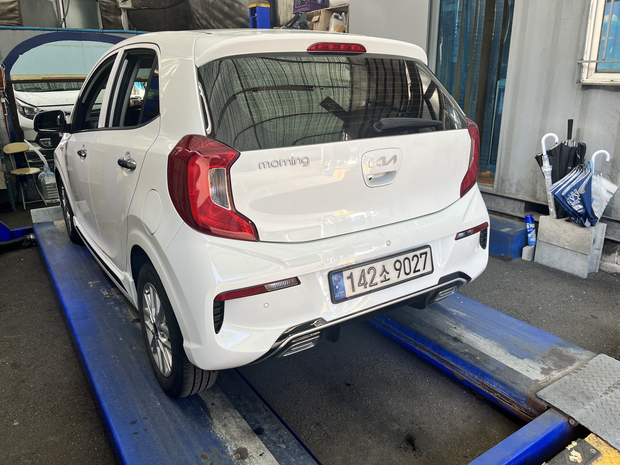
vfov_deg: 53.1
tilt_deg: -18.2
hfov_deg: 67.3
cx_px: 310
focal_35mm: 26
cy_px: 232
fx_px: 466
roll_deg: +0.7
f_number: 1.6
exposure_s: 1/235
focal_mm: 5.1
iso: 40
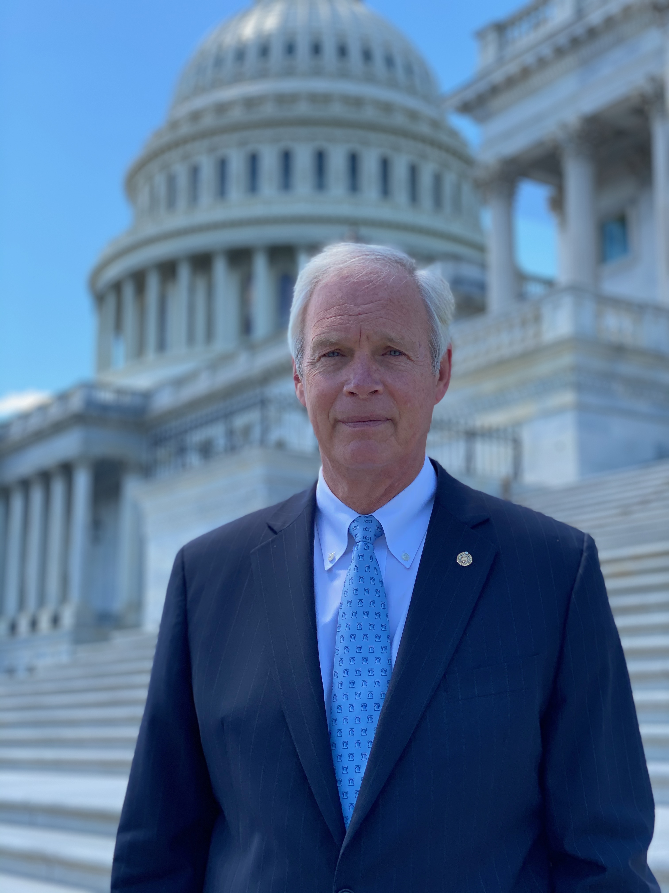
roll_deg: +0.4
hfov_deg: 28.0
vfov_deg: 36.8
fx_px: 1340
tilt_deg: +12.7
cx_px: 334
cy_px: 446
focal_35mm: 52
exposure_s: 1/296
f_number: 2
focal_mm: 6
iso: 20
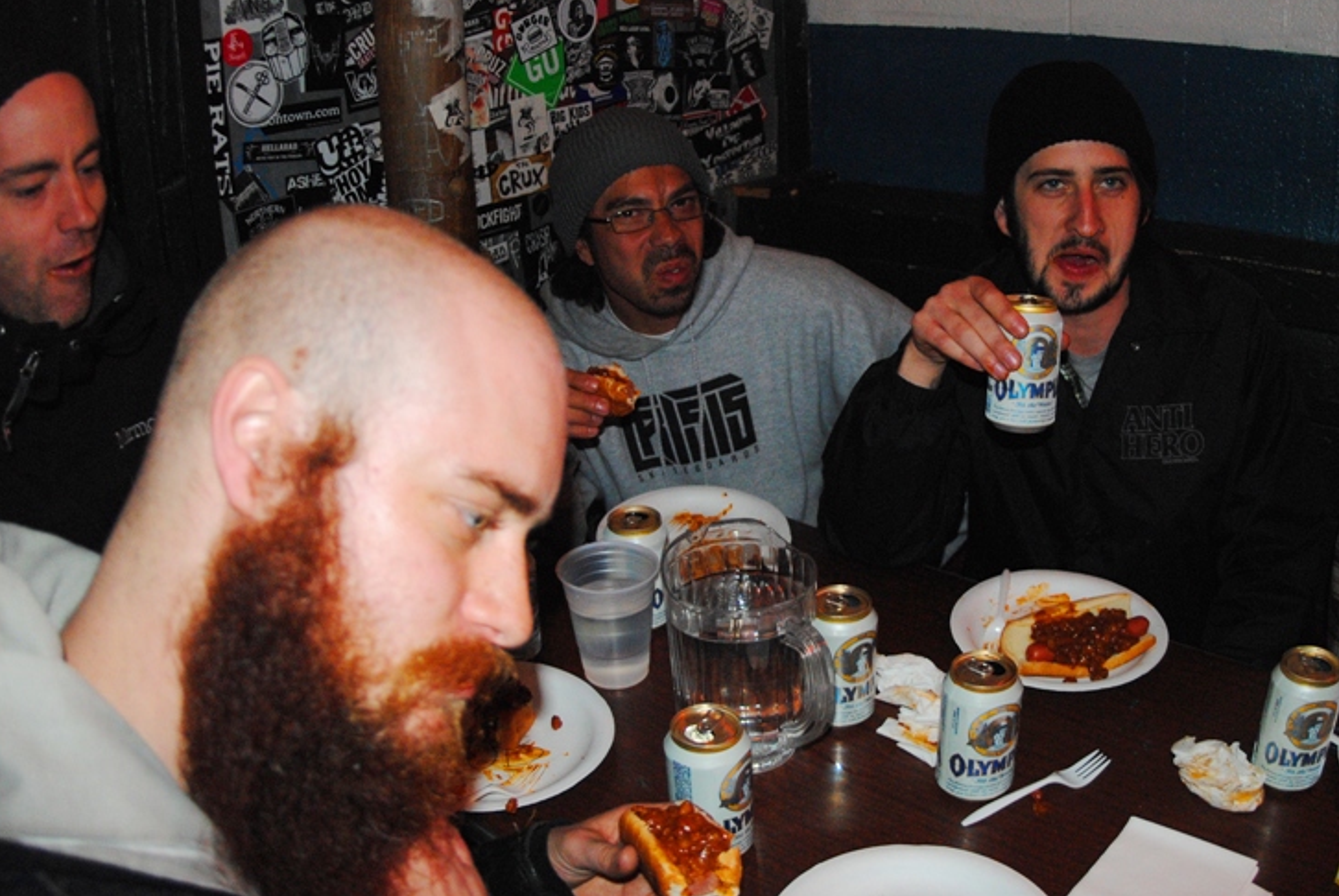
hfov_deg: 58.1
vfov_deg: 41.2
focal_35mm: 32
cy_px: 395
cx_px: 817
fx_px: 1192
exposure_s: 1/200
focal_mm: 16
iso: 800
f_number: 2.8
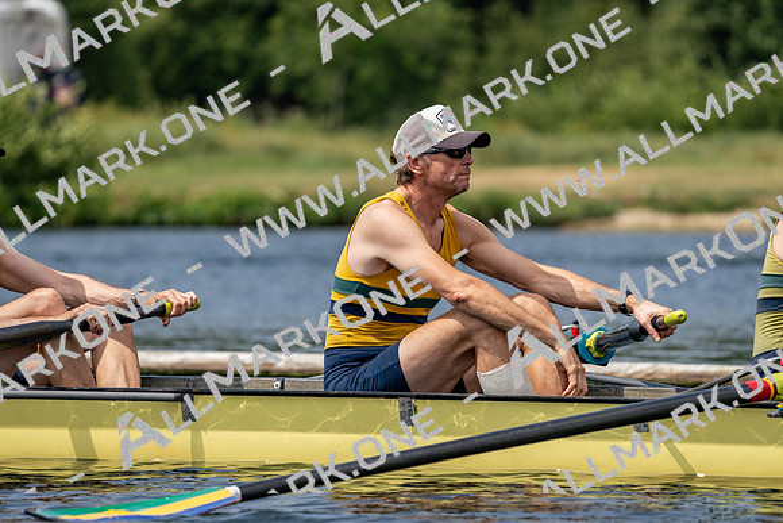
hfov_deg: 6.3
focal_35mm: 326
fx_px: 7092
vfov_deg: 4.2
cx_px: 392
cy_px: 262
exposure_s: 1/1600
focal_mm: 326
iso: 250
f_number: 6.3
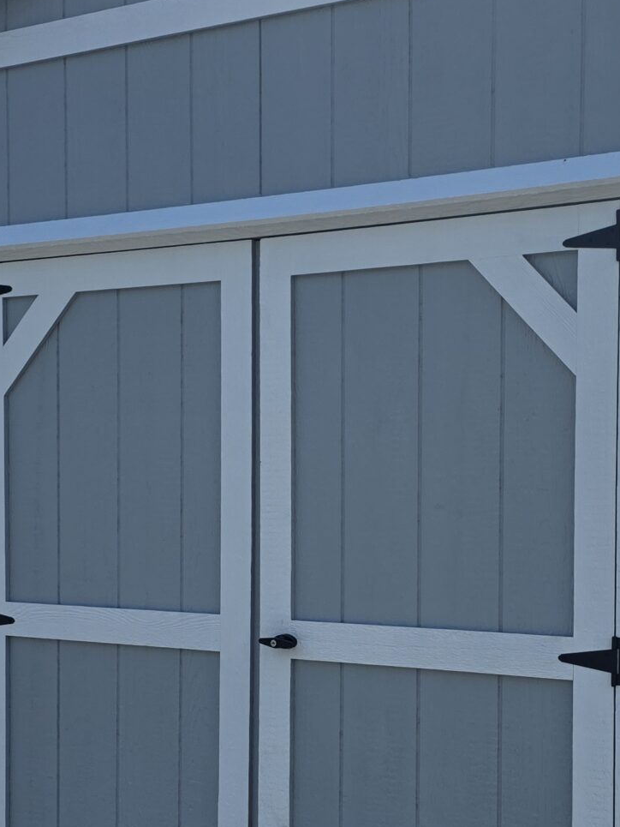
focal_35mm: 61
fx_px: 1456
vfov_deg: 31.4
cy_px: 564
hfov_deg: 24.0
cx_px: 392
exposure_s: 1/7626
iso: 80
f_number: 1.7
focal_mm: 6.3
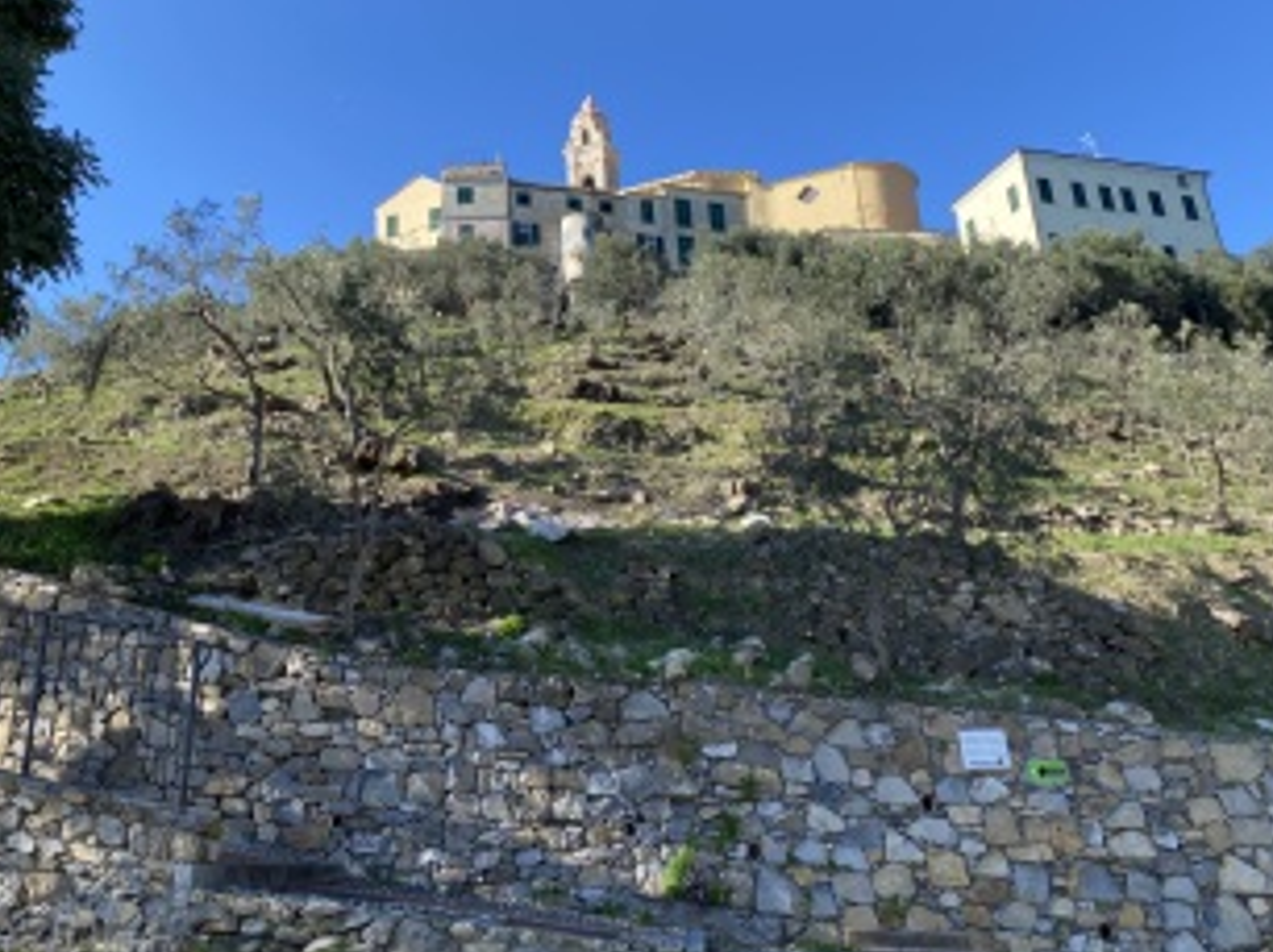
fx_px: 1249
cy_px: 353
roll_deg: +0.2
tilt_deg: +21.1
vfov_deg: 41.4
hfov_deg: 53.9
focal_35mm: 34
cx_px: 562
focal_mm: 4.25
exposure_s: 1/1103
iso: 32
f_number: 1.8
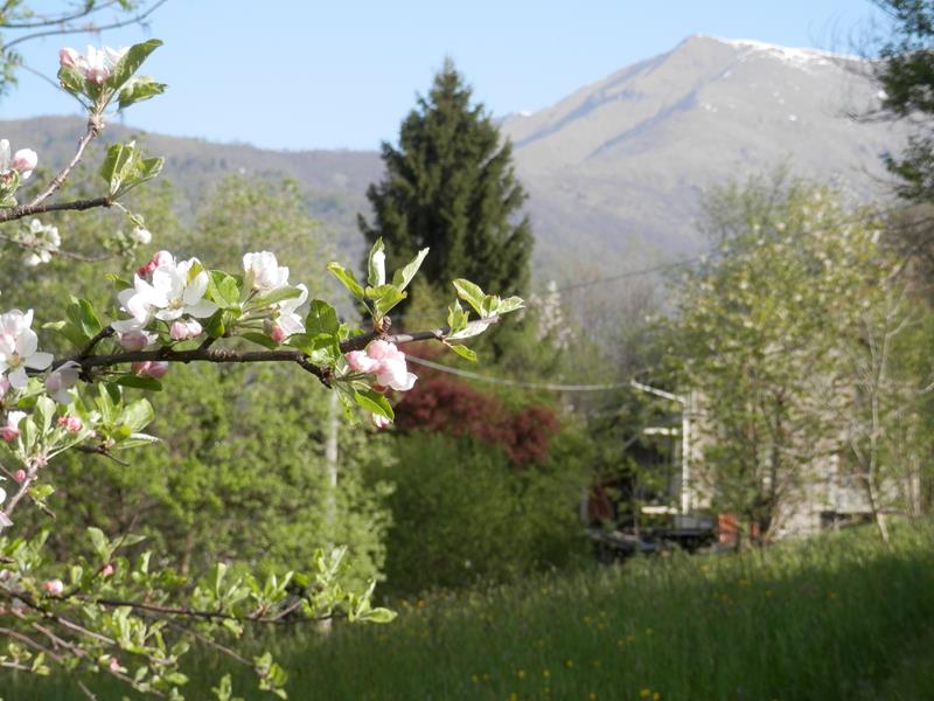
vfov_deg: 16.8
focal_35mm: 88
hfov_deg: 22.3
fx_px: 2374
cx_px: 467
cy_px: 350
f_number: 4.8
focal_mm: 15.8
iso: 80
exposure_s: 1/250
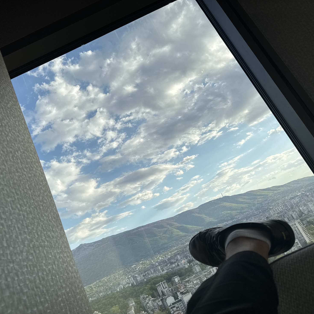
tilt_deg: +19.0
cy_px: 158
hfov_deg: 55.4
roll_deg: +25.3
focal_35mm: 29
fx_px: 298
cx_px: 131
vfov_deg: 55.6
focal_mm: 6.76
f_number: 1.78
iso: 80
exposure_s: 1/2506
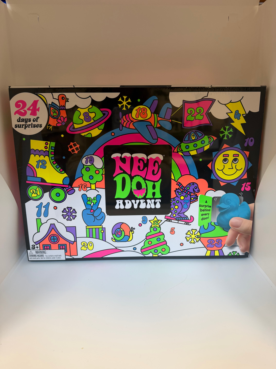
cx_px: 138
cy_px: 184
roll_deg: +1.0
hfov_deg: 56.8
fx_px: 255
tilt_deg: -16.8
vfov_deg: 71.6
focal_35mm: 24
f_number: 1.78
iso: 160
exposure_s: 1/120
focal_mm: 6.76
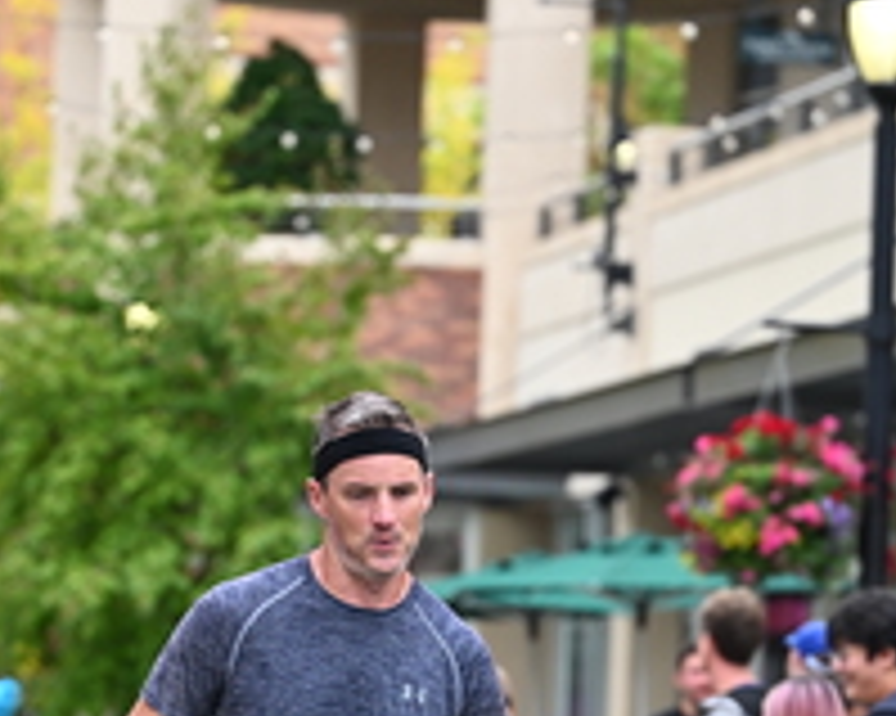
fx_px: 6043
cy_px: 590
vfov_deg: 6.8
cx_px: 462
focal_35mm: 228
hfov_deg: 8.5
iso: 640
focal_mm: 88
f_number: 2.8
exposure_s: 1/2000
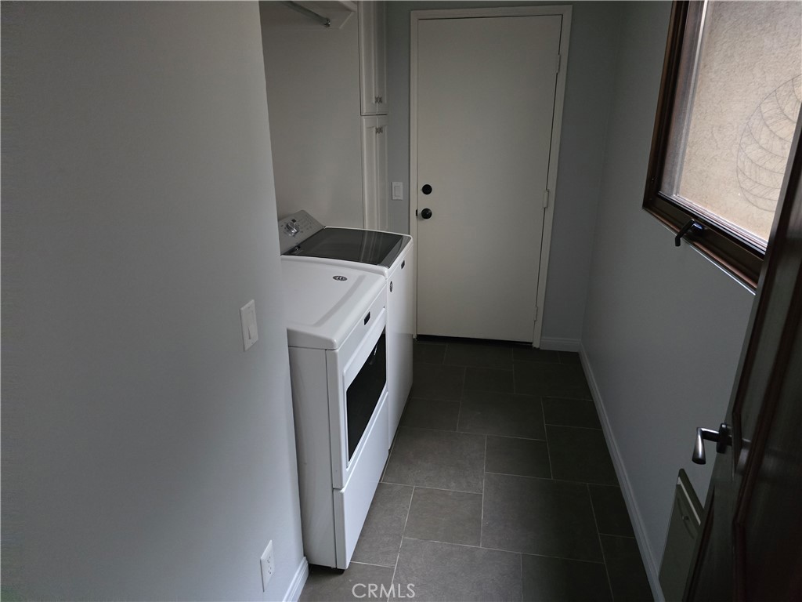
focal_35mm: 23
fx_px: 533
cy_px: 301
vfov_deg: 58.9
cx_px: 401
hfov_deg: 73.9
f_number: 1.7
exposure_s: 1/60
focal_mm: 6.3
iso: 1600
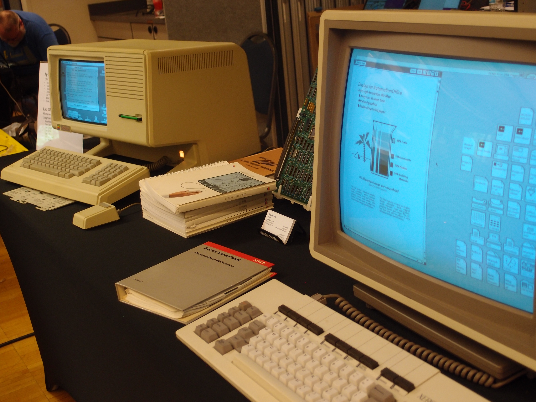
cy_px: 201
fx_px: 712
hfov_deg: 41.2
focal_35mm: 46
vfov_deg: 31.5
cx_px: 268
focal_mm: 9.87
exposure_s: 1/40
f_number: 2
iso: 160
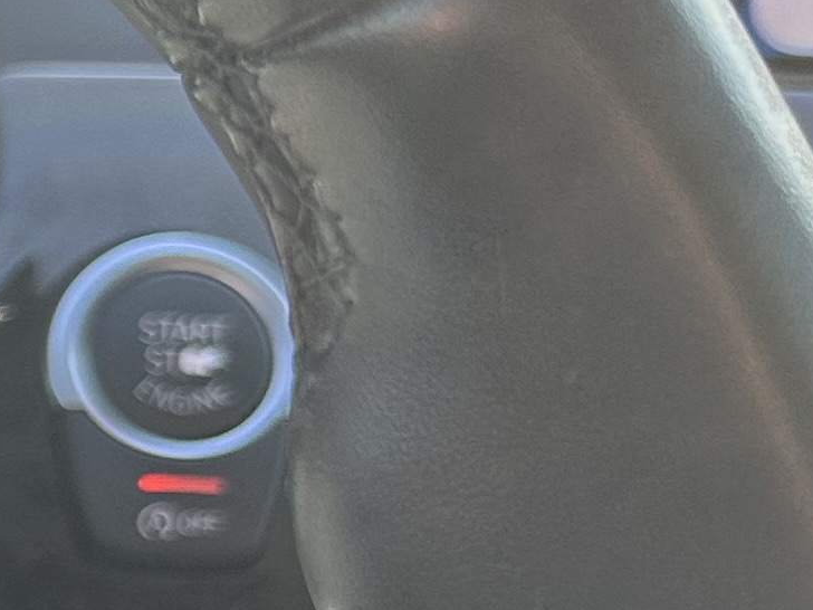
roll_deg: +3.4
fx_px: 3124
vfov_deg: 11.0
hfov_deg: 11.6
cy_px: 630
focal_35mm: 133
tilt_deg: -29.8
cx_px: -1262
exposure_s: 1/160
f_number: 1.78
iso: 125
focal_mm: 6.86
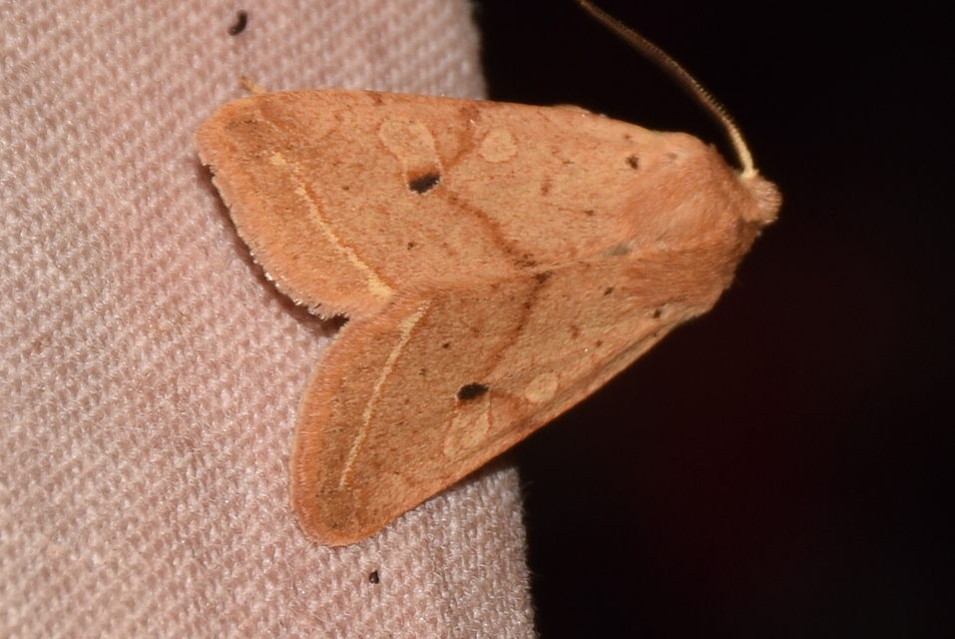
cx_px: 478
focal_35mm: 210
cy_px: 320
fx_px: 5576
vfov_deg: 6.6
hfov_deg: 9.8
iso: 100
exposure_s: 1/160
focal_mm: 140
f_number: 13
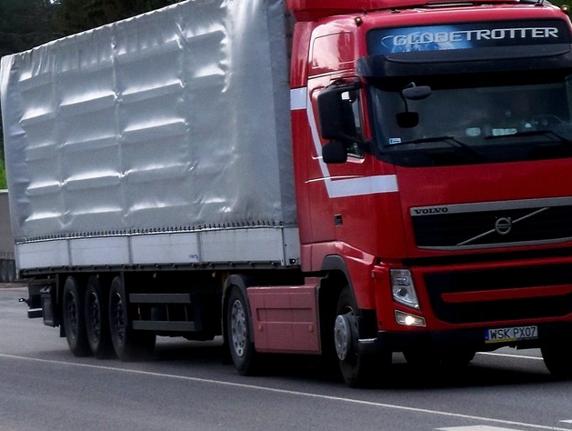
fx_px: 2963
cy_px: 113
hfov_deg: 11.0
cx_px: 391
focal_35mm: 179
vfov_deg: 8.3
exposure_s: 1/640
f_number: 4.2
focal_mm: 18.8
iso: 200
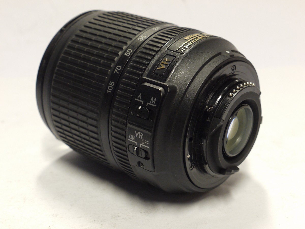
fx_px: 599
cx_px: 152
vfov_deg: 21.6
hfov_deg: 28.6
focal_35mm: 68
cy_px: 114
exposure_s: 1/20
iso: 800
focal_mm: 34
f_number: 8
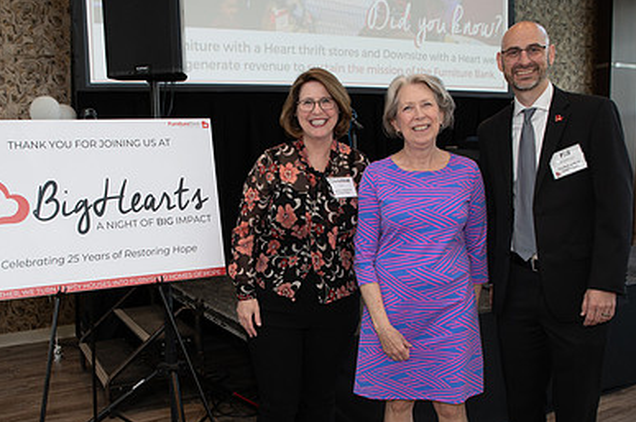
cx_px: 273
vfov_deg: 36.6
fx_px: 635
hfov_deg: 53.0
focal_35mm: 36
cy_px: 261
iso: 800
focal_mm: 24
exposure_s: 1/200
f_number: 4.5
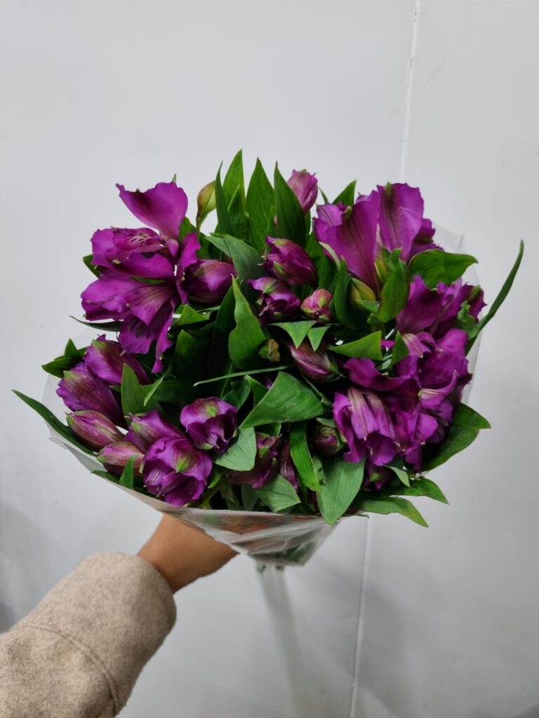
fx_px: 540
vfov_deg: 67.3
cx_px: 270
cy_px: 359
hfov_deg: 53.1
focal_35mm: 26
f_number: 1.8
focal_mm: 5.4
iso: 250
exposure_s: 1/60
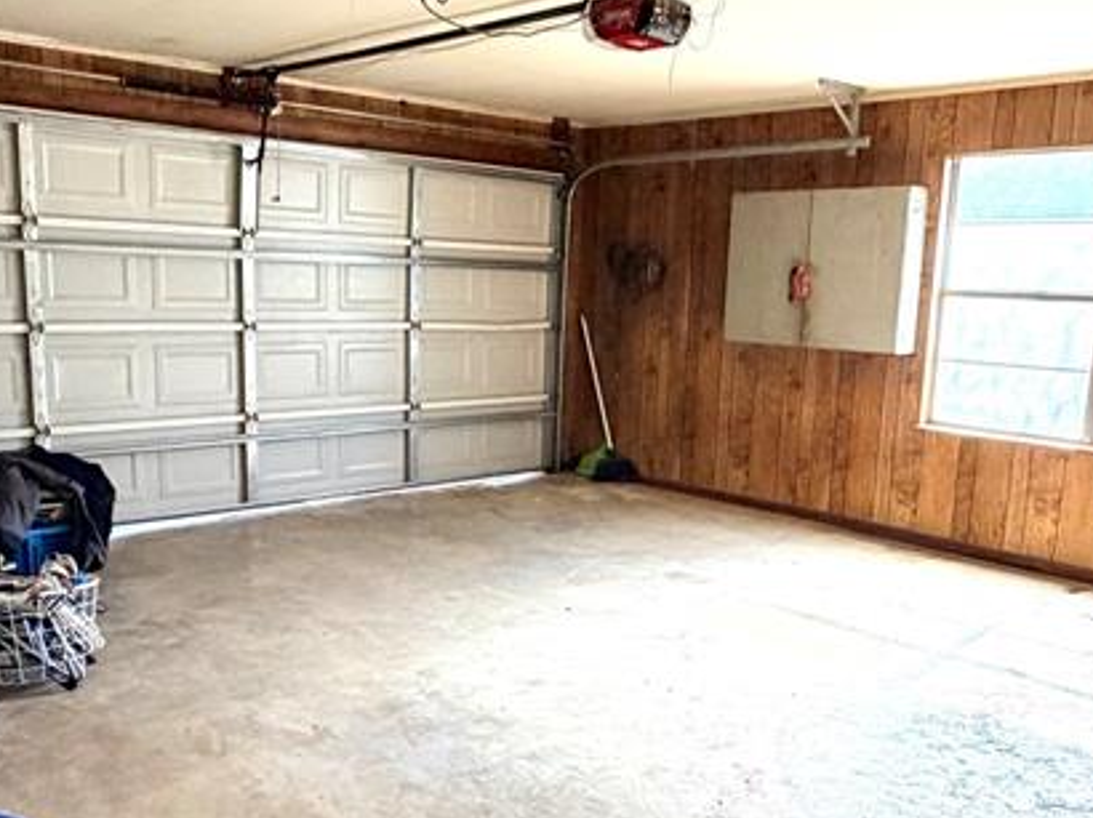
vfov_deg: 40.4
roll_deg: -1.8
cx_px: 578
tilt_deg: -10.1
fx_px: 1104
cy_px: 501
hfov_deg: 52.6
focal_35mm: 35
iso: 160
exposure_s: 1/121
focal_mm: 2.22
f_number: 2.2
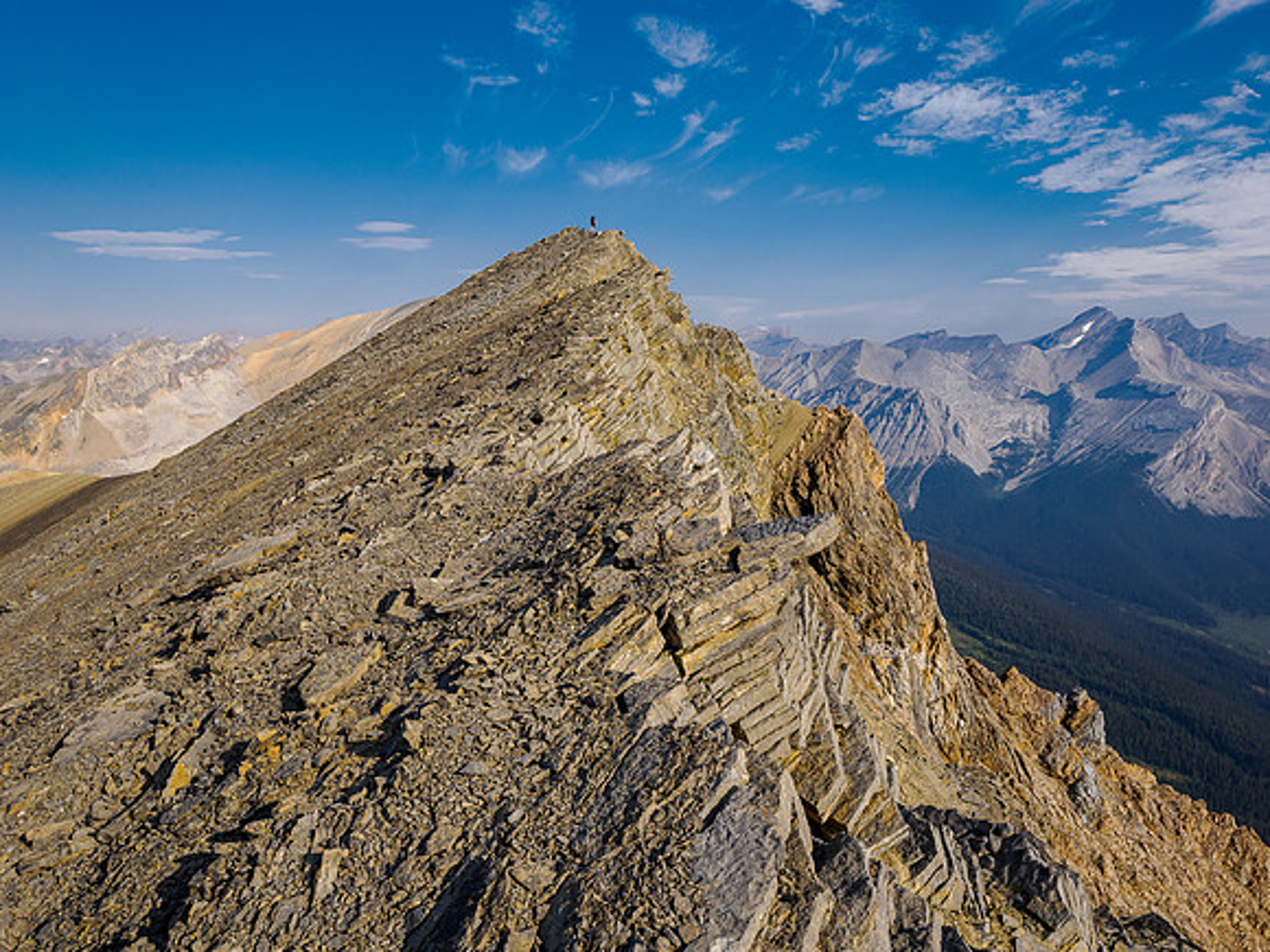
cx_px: 635
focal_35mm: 24
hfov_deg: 71.6
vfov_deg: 56.8
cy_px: 476
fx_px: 881
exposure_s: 1/500
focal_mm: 12
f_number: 8
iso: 200
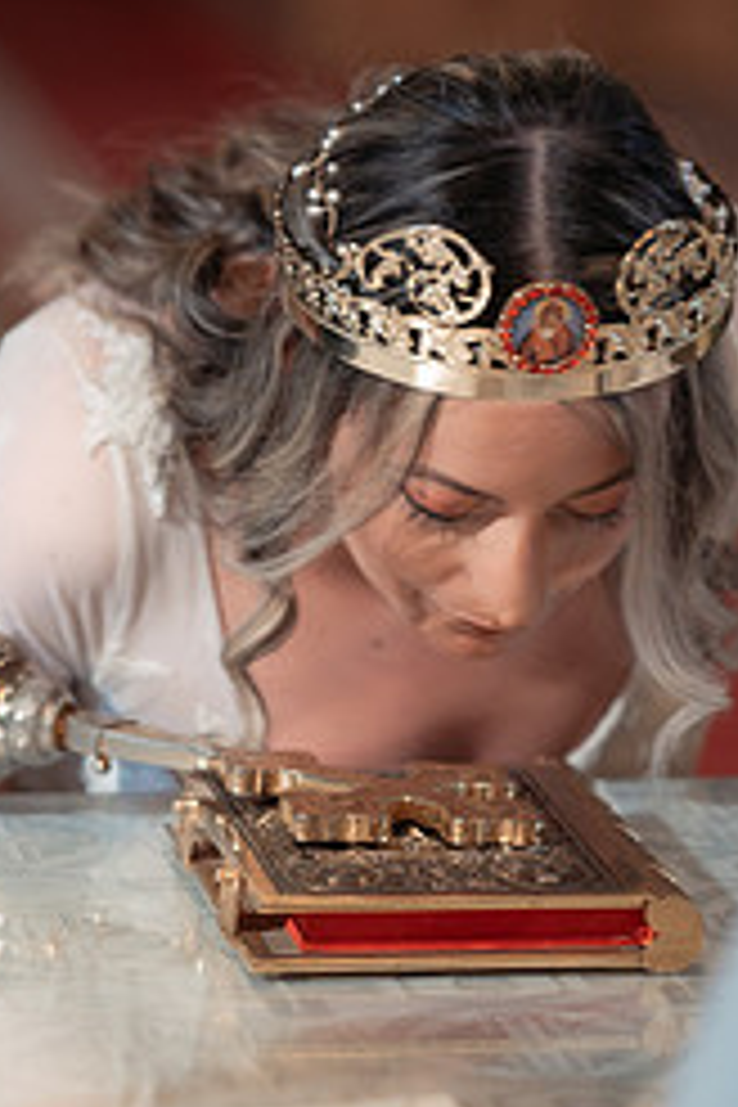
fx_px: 7287
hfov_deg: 5.8
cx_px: 261
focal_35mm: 237
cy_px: 614
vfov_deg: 8.7
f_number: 1.8
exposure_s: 1/250
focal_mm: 85
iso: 1600
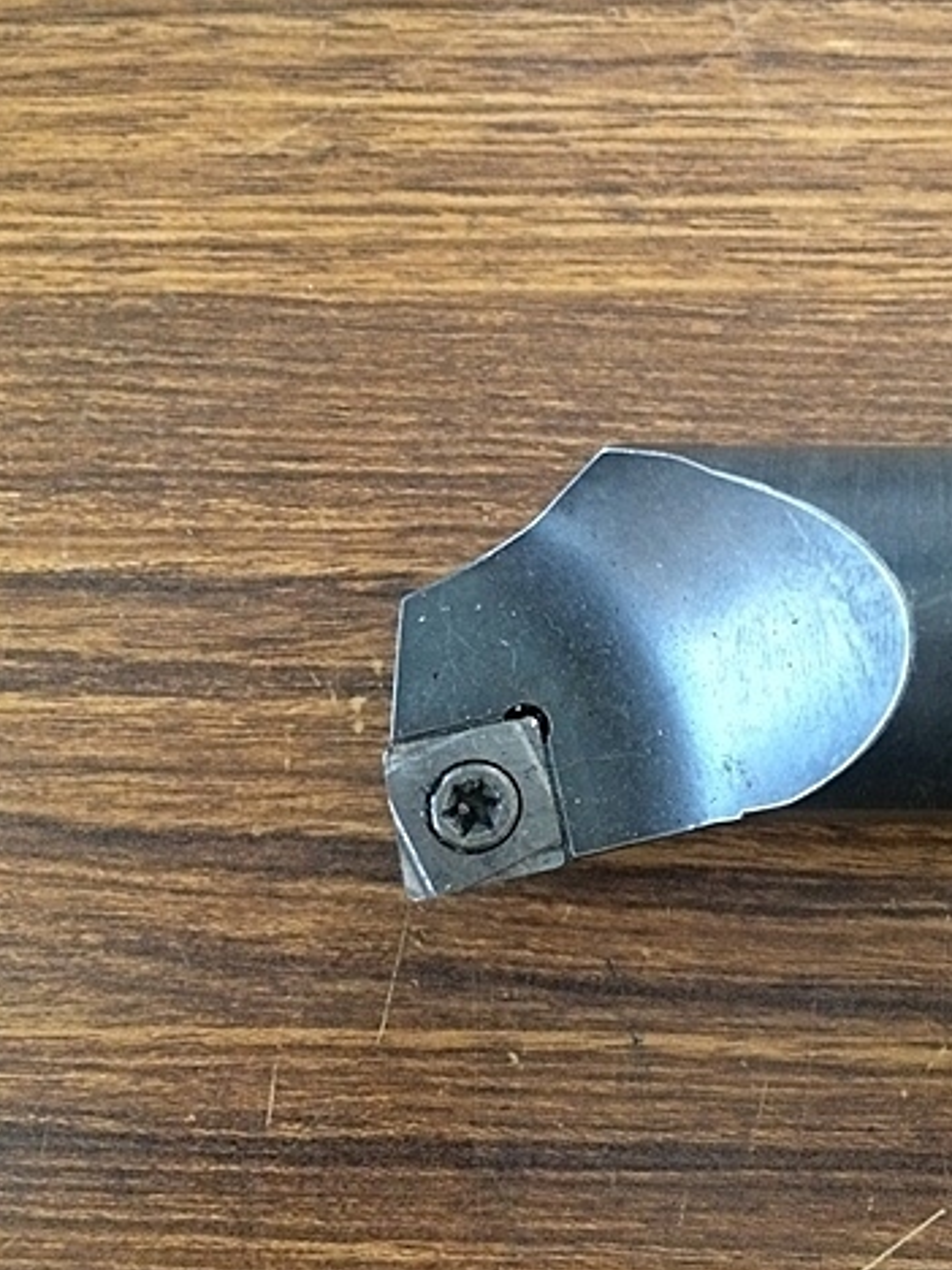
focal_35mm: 41
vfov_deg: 45.8
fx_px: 1503
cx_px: 854
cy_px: 643
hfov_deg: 33.3
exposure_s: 1/20
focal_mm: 4.12
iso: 320
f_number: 2.2
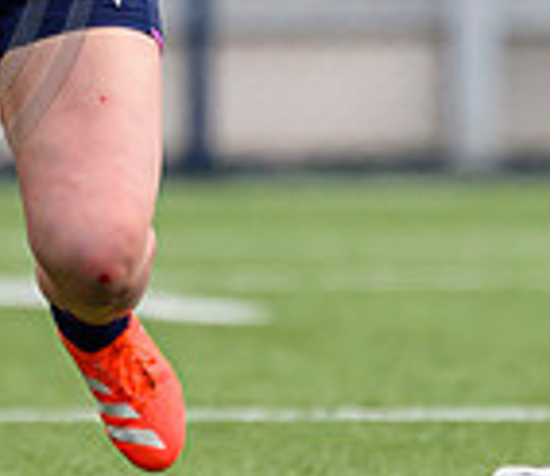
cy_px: -294
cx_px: -1
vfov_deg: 0.4
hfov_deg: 0.5
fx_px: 66307
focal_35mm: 3943
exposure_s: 1/1600
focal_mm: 560
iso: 500
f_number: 4
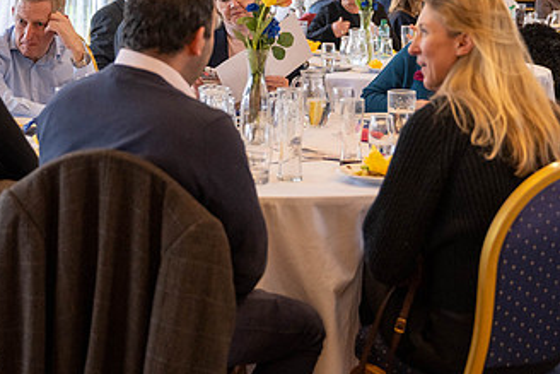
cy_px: 62
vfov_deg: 16.0
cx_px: 294
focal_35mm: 85
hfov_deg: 23.9
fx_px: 1323
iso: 1000
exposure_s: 1/60
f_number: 3.2
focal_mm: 48
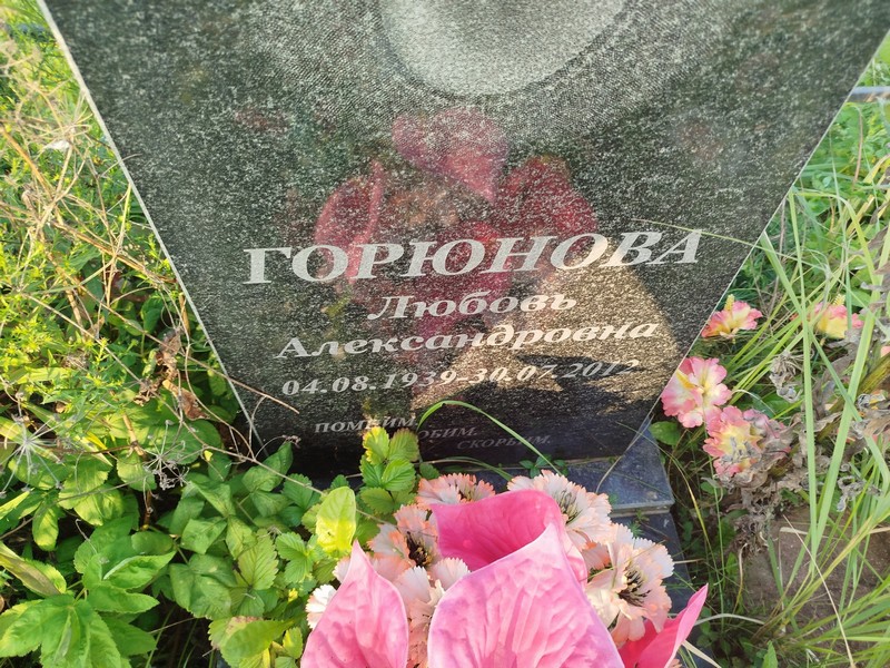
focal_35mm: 24
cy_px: 334
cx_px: 445
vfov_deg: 56.8
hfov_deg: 71.6
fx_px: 617
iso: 64
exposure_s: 1/100
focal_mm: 5.31
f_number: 1.7
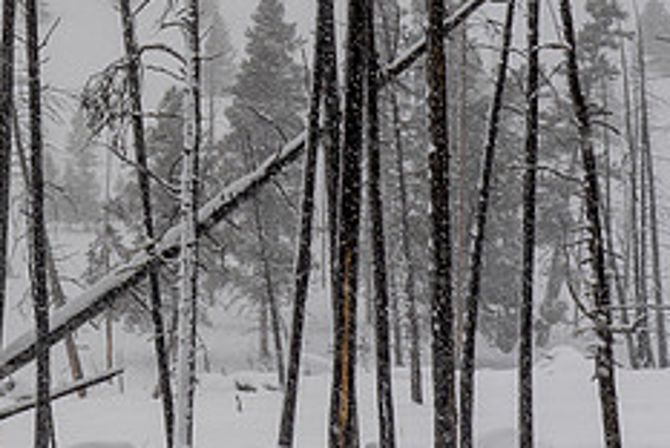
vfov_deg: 7.2
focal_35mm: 190
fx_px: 3541
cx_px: -83
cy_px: 24
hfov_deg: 10.7
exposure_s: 1/320
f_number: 9
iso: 100
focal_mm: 53
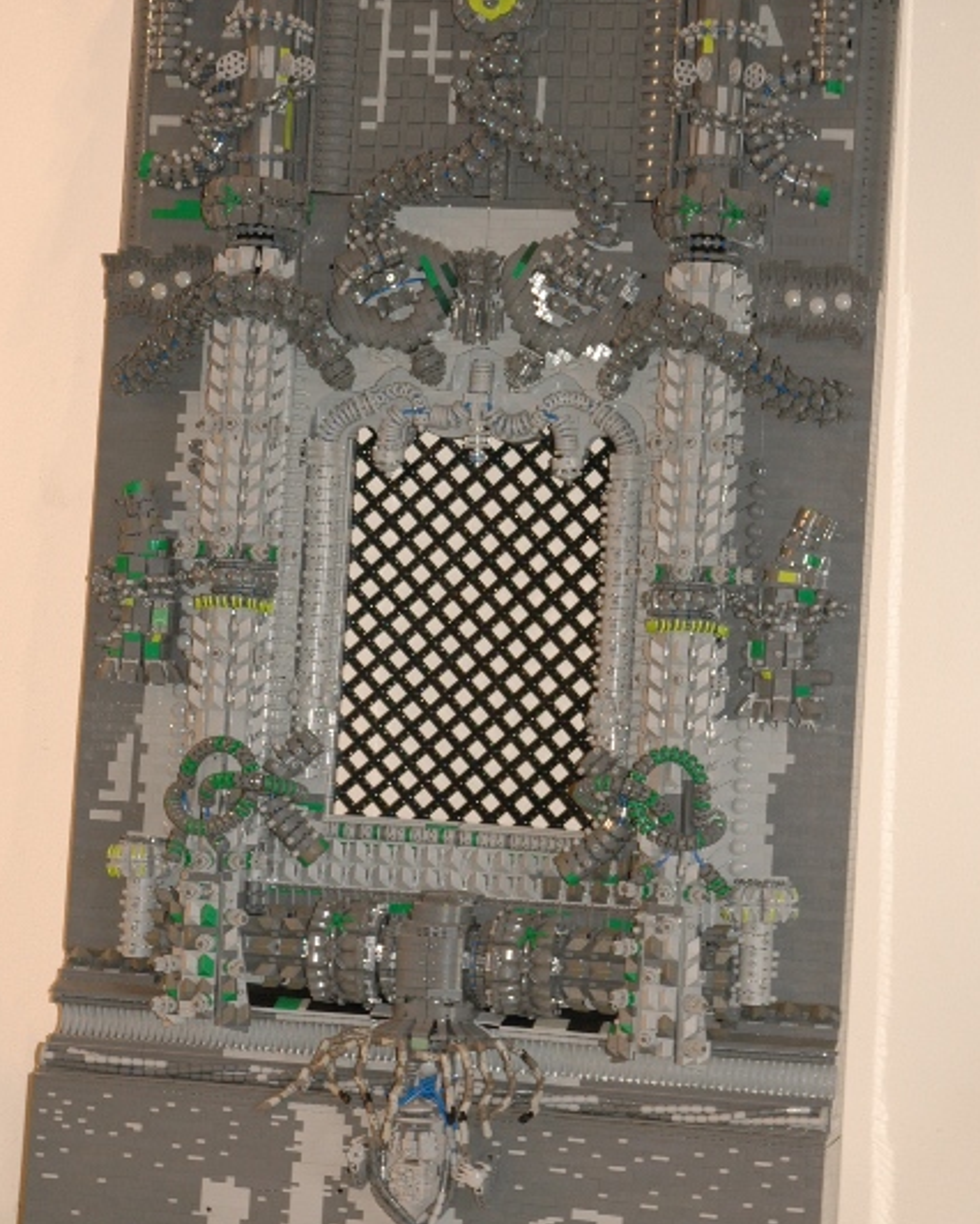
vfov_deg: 20.6
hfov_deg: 16.5
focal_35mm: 93
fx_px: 3370
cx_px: 480
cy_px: 513
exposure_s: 1/60
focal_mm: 44
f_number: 4.5
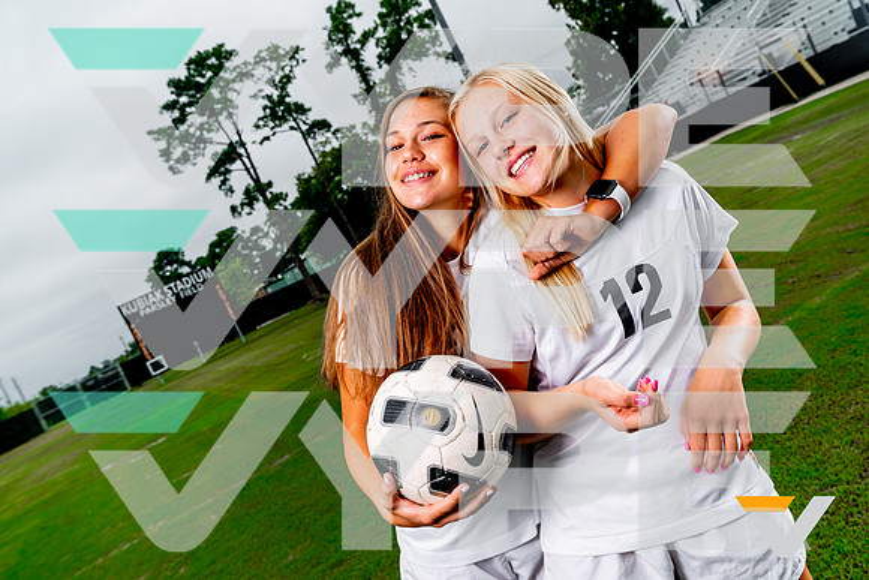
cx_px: 434
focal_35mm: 30
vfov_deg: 43.6
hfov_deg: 61.9
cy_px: 290
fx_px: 724
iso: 160
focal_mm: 30
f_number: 5.6
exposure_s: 1/125
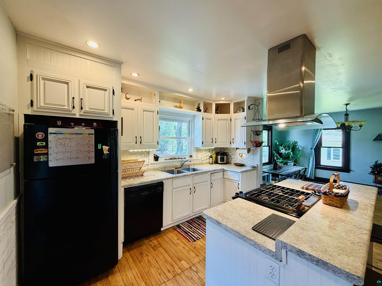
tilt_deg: -1.3
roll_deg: +0.1
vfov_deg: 85.7
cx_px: 191
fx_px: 154
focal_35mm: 14
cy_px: 143
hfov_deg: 102.1
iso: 200
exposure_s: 1/60
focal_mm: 2.22
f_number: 2.2
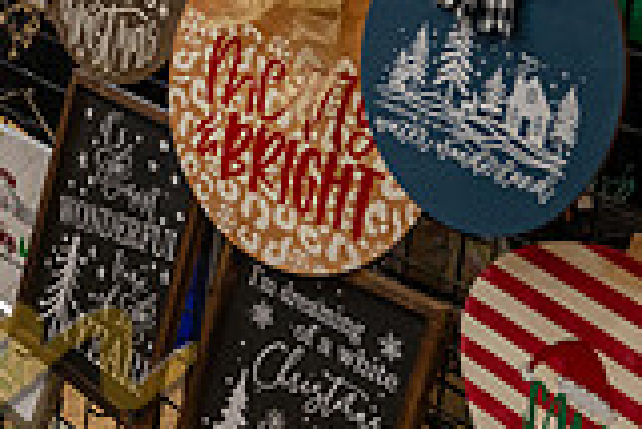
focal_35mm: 87
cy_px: -6
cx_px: -518
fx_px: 1553
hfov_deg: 18.3
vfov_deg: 15.4
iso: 1250
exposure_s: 1/125
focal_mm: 24
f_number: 3.5
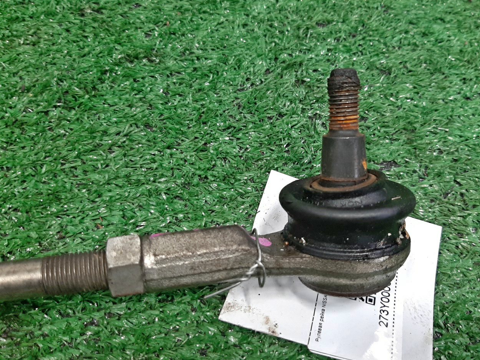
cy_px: 174
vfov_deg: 46.8
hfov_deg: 59.8
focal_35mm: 30
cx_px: 270
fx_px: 416
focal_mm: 3.93
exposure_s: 1/50
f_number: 1.7
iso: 186
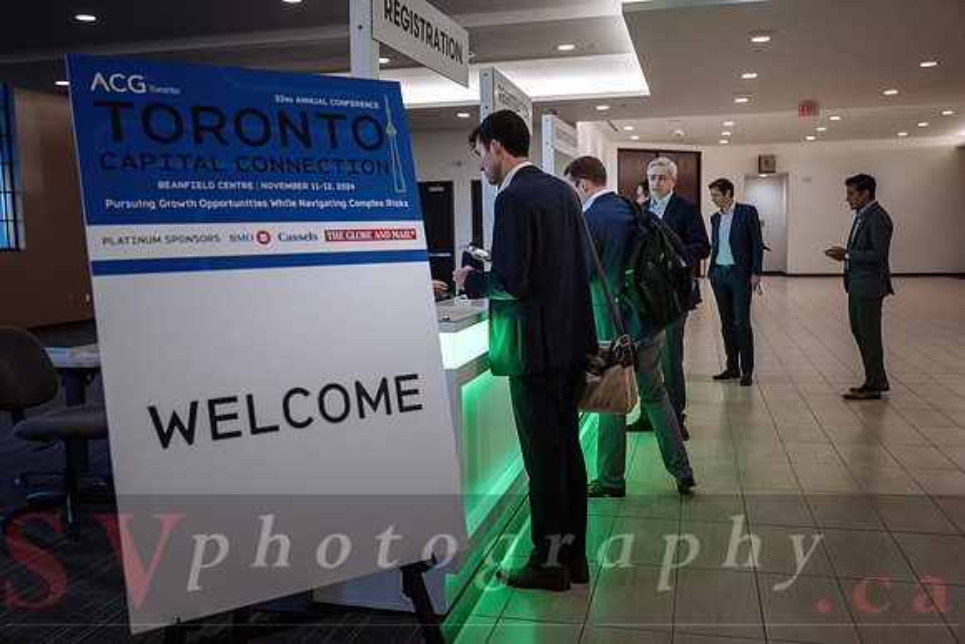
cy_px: 322
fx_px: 898
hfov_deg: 56.5
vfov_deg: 39.4
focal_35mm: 34
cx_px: 482
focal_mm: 33.5
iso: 800
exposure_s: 1/160
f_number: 4
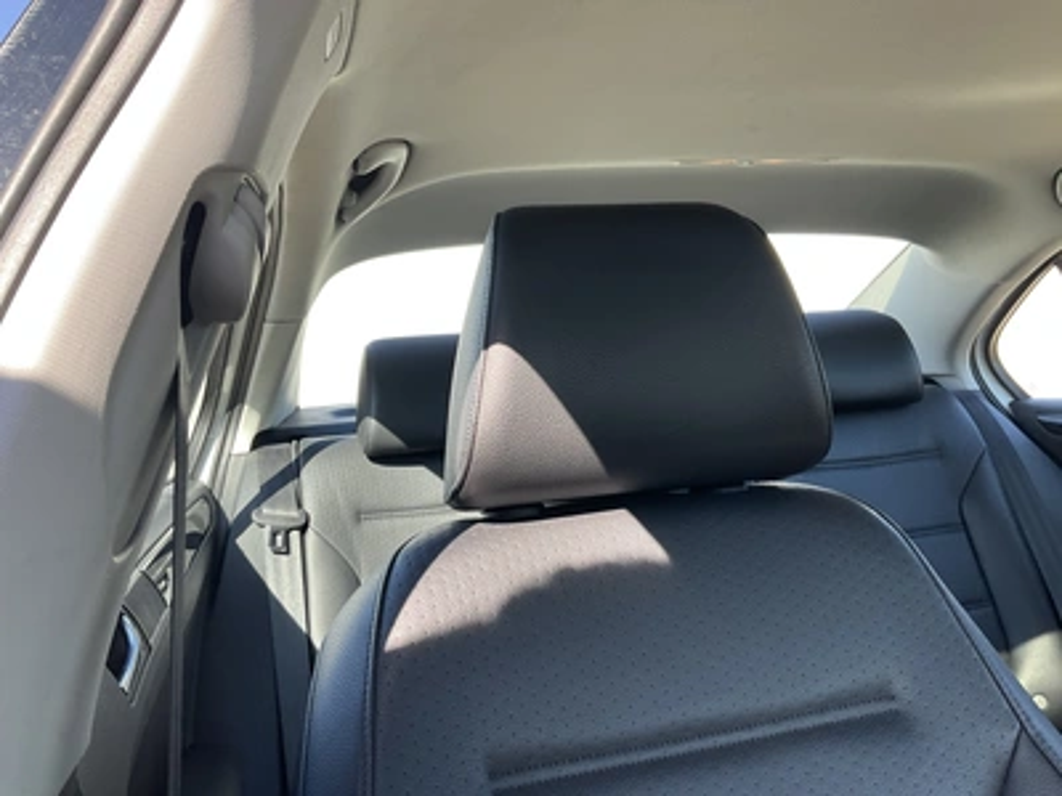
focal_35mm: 29
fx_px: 890
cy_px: 398
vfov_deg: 48.2
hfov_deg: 61.7
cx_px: 531
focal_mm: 3
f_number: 1.8
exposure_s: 1/151
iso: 20
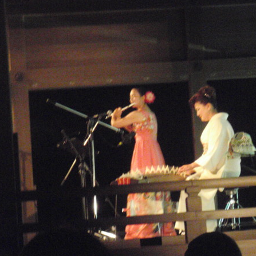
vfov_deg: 14.4
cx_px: 147
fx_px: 1012
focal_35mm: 121
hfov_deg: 14.4
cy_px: 128
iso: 1600
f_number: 5.1
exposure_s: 1/8
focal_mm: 18.2
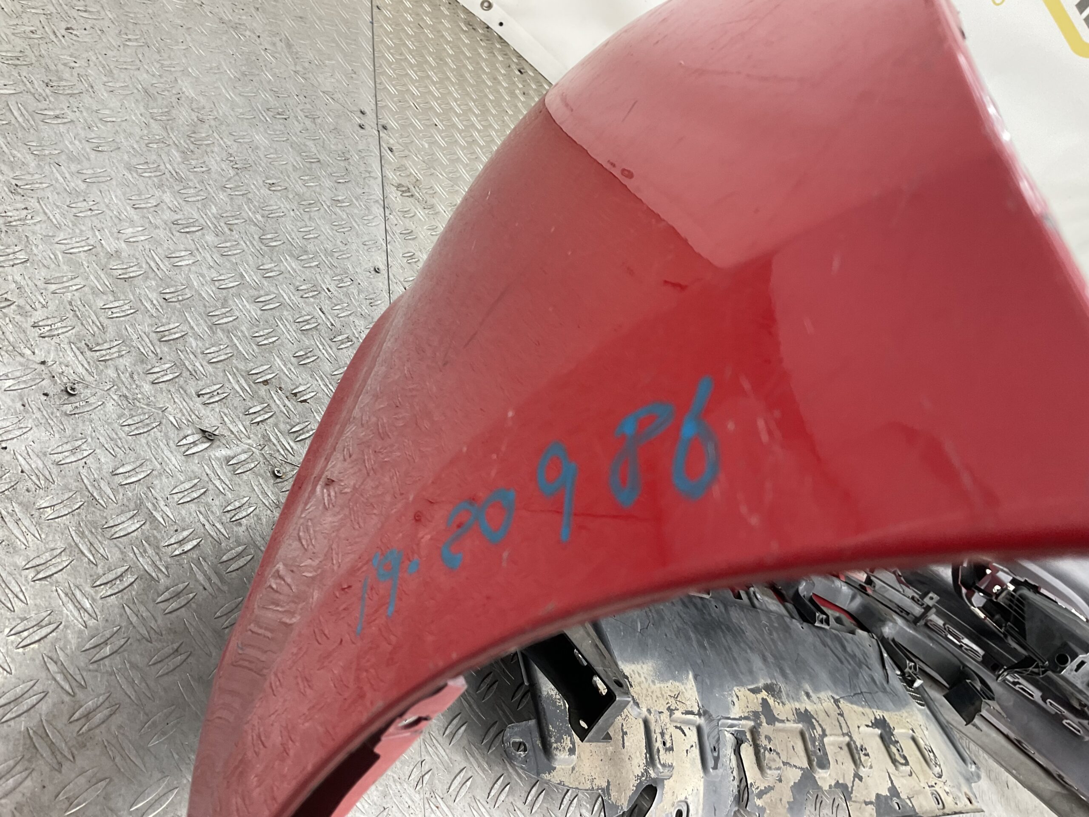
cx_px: 544
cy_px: 408
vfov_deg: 48.2
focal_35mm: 29
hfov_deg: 61.7
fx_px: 912
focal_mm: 3
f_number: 1.8
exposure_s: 1/120
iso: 50
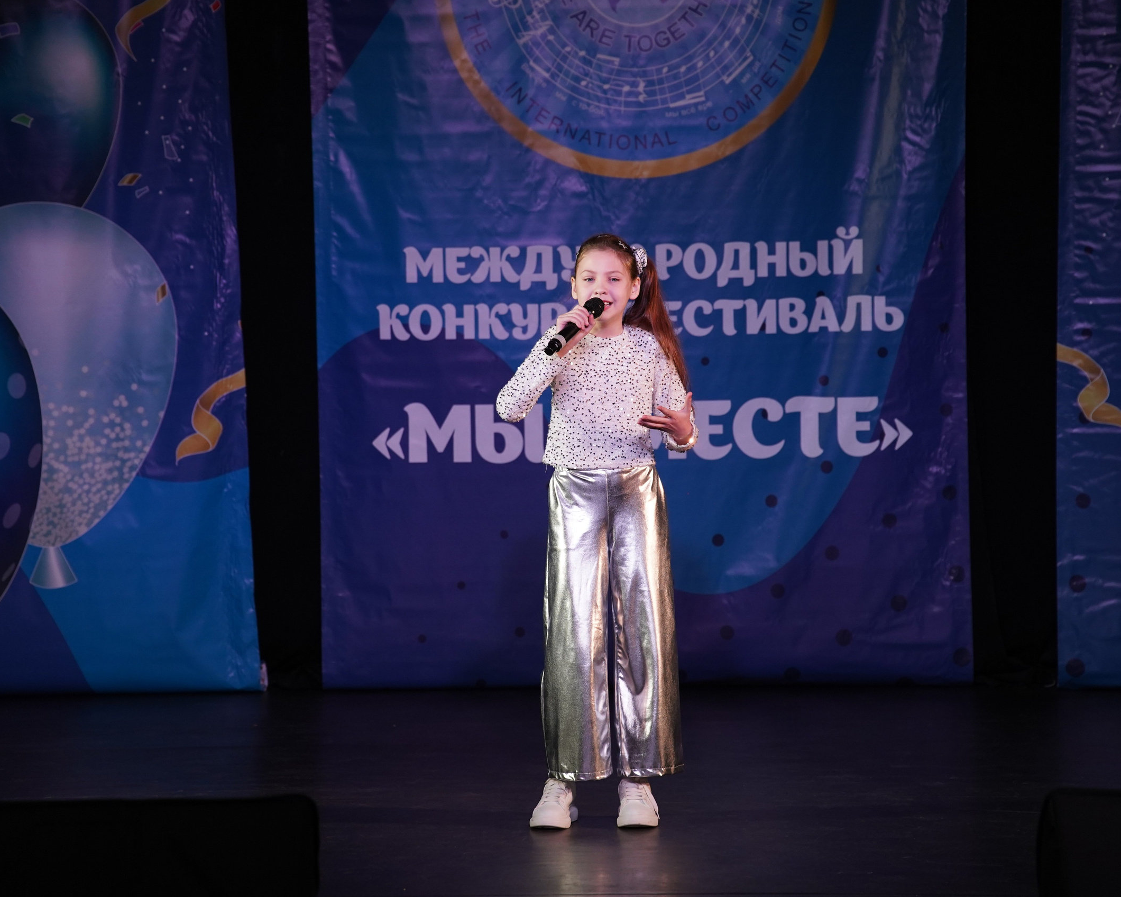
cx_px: 581
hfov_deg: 11.4
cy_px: 450
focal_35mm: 170
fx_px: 5640
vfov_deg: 9.1
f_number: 4
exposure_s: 1/400
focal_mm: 150
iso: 1600
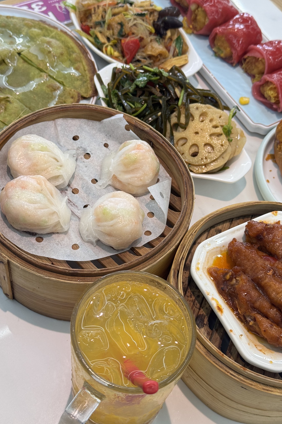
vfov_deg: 39.6
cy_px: 212
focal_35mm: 50
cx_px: 146
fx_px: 588
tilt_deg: -55.7
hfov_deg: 27.0
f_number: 1.78
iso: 80
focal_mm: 6.76
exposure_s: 1/50
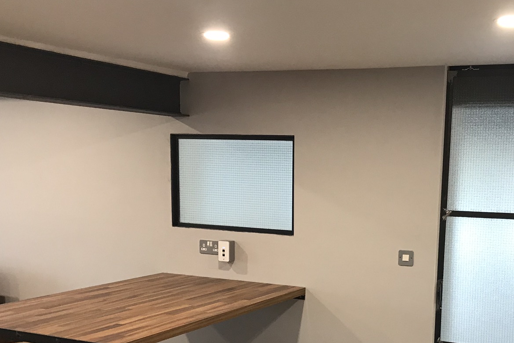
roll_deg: -2.4
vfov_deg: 25.8
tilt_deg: -9.6
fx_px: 728
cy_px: 294
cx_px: 352
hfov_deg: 38.3
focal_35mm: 51
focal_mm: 3.99
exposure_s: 1/20
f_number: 1.8
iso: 40
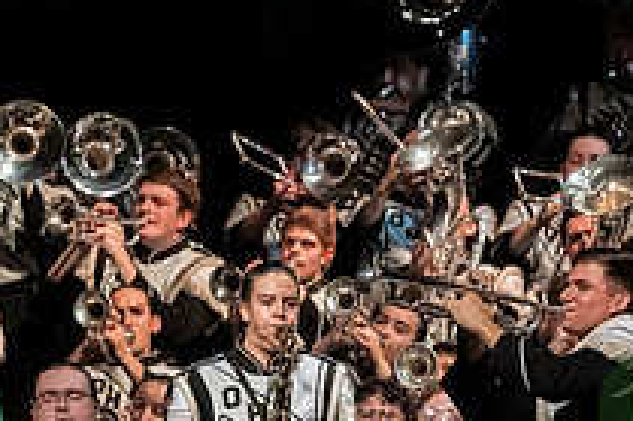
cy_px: 497
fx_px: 10225
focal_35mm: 582
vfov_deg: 2.4
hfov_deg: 3.5
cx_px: 827
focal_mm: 140
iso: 4000
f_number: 4
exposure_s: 1/500
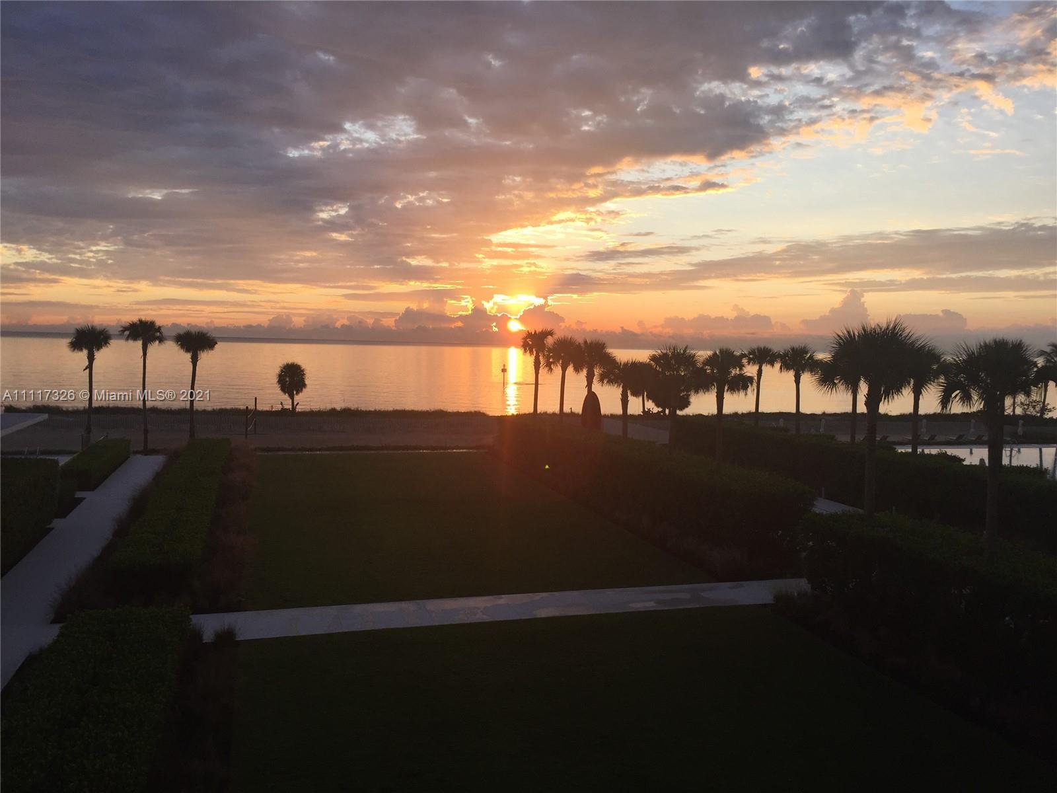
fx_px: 886
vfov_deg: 48.2
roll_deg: -1.5
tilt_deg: -4.1
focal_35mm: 29
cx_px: 528
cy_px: 396
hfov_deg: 61.7
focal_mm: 4.15
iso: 32
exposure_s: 1/549
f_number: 2.2
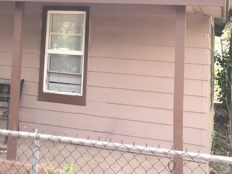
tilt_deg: +4.3
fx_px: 456
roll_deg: -3.4
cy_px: 17
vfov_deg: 21.2
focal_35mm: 68
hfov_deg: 27.1
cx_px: 5
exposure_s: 1/167
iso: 20
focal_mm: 3.99
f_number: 1.8
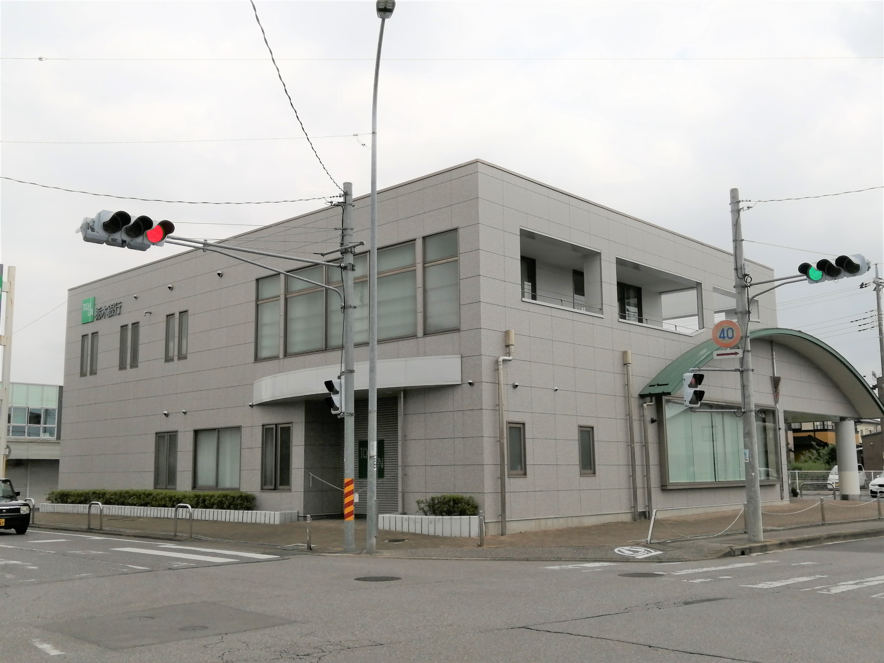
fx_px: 868
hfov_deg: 54.0
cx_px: 442
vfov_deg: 41.8
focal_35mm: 34
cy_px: 332
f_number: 1.8
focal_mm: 3.62
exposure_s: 1/1534
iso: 50
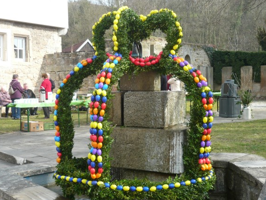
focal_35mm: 48
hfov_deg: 39.7
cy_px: 100
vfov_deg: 30.3
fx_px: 369
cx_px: 131
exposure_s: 1/320
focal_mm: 7.8
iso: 100
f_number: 3.1
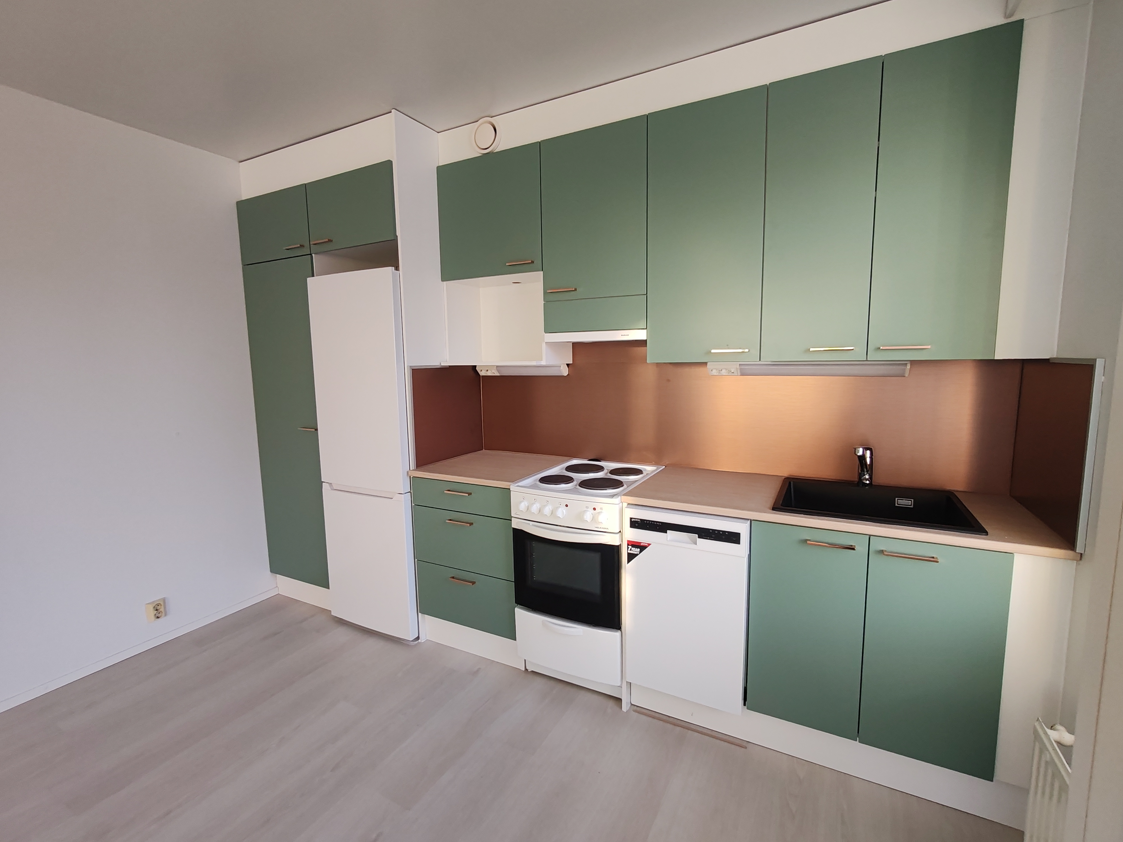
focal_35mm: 16
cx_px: 562
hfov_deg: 94.5
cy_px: 421
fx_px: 519
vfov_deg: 78.1
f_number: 2.2
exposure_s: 1/33
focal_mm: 1.96
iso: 160
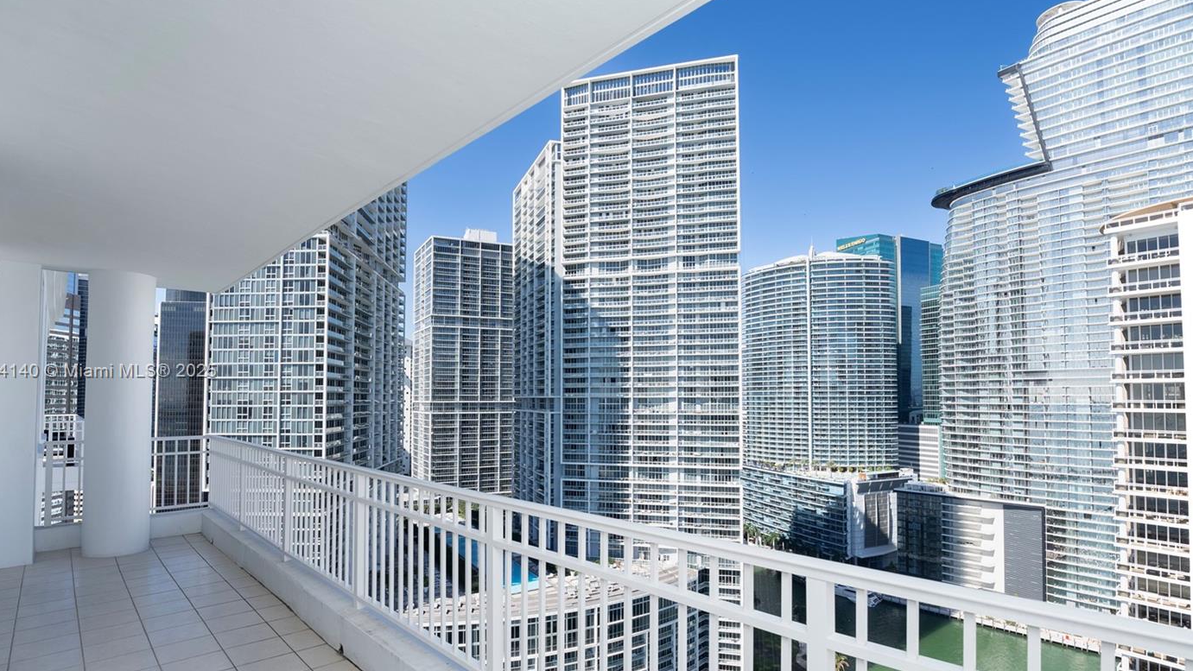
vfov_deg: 63.8
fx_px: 538
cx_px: 631
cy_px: 372
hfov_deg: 95.8
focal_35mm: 17
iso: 160
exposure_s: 1/250
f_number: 7.1
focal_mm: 14
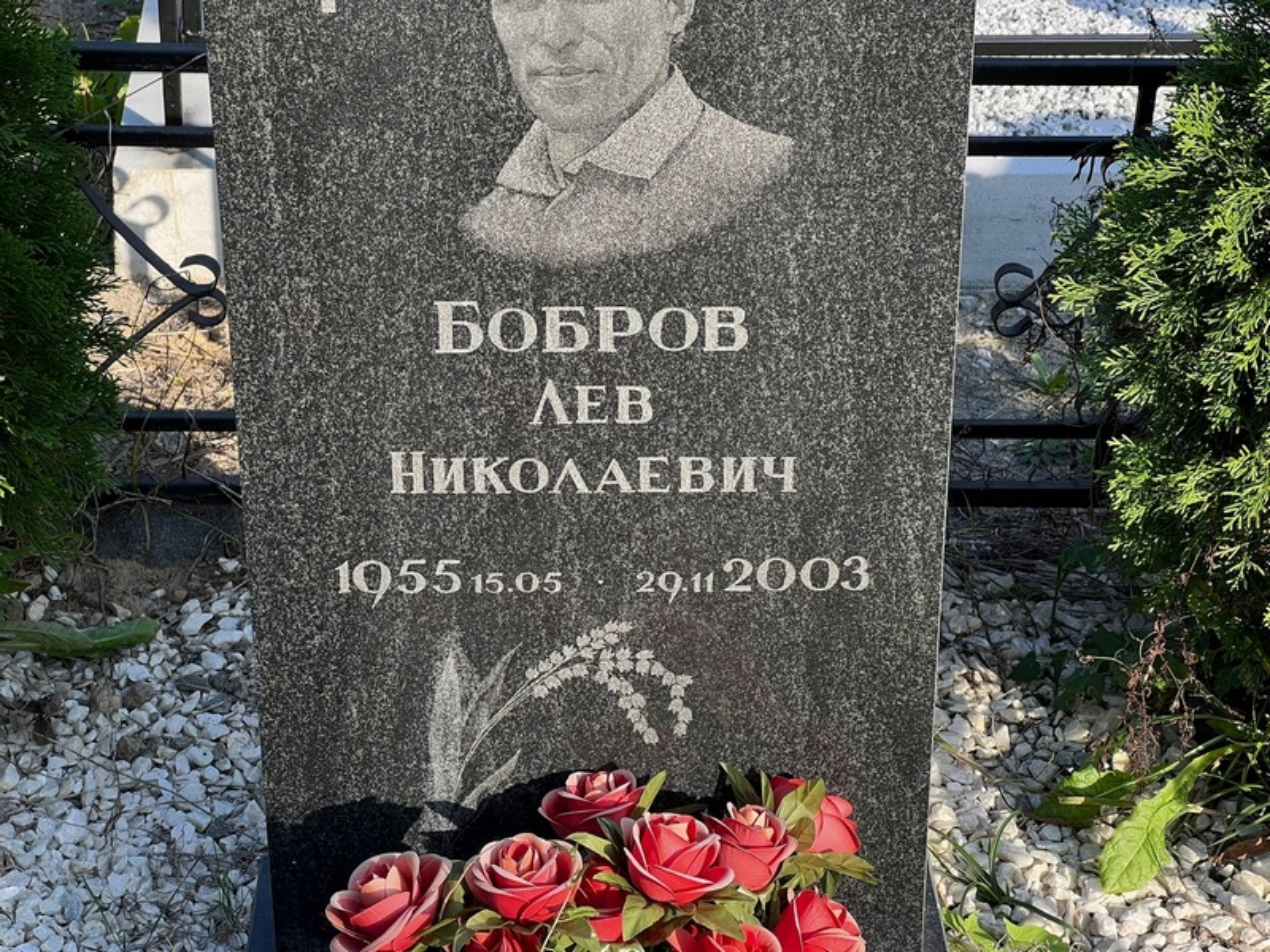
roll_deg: -0.4
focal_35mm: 77
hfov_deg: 25.3
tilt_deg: -28.2
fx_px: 2825
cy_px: 476
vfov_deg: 19.1
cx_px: 635
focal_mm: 9
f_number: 2.8
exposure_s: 1/193
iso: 32
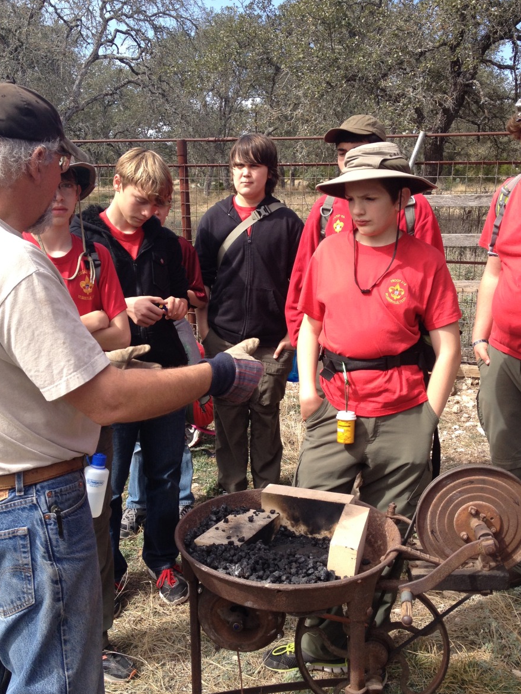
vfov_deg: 45.8
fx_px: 823
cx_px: 242
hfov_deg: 35.1
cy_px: 354
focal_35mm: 41
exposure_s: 1/673
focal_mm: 4.28
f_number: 2.4
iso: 50
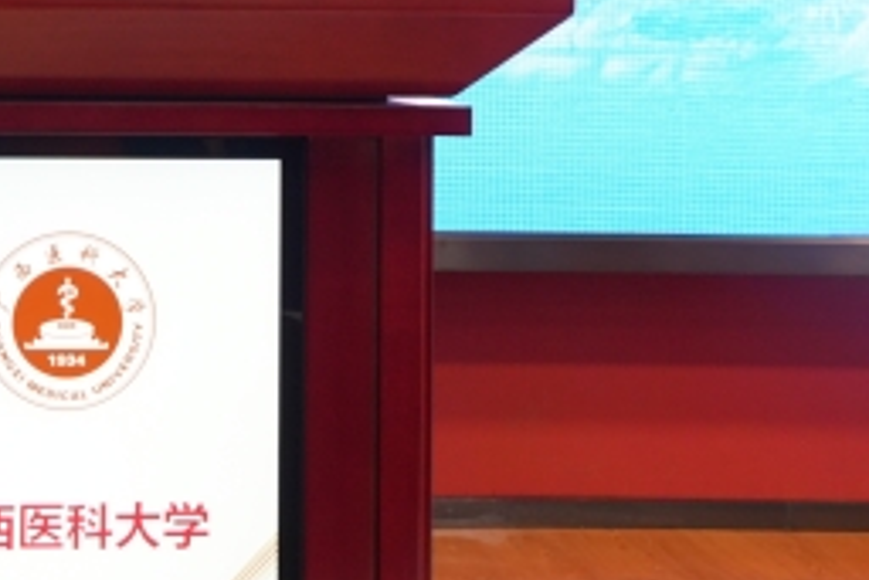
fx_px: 3164
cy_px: -178
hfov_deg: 15.5
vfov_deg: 10.3
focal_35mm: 131
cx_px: 129
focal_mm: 48
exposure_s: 1/200
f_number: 4
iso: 1250
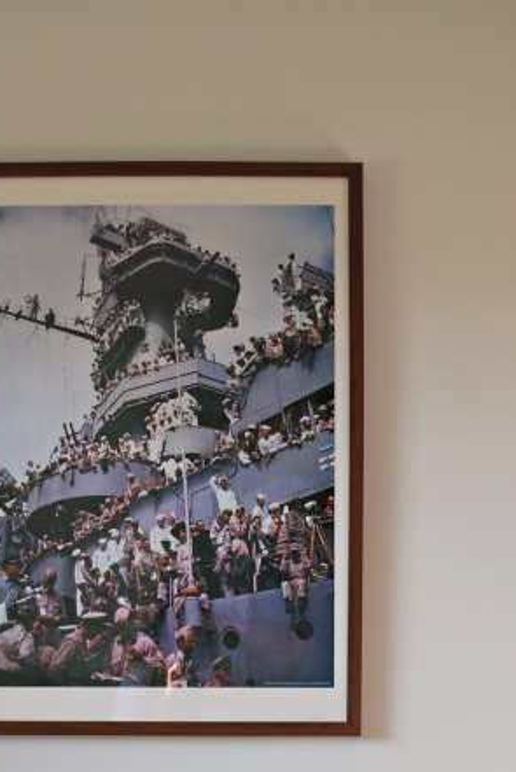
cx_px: 168
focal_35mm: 84
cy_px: 687
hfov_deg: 16.3
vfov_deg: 23.6
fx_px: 1801
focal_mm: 29
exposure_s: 1/100
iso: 200
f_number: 5
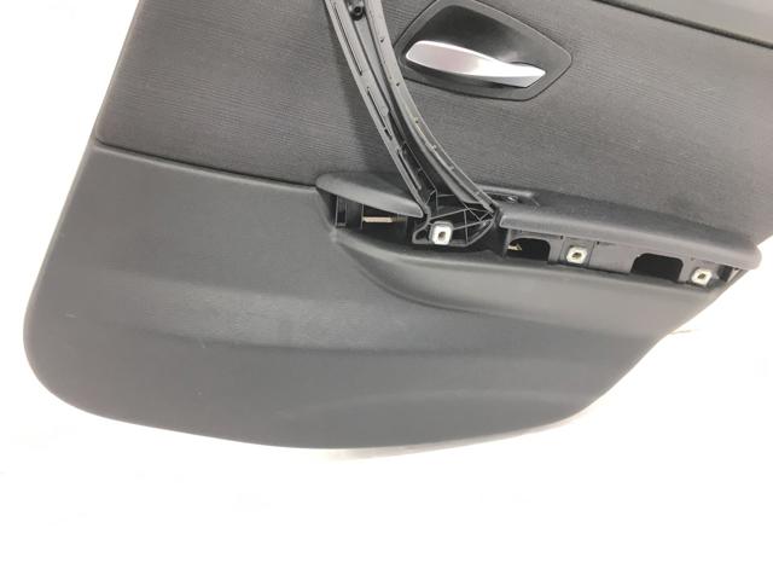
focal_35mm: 29
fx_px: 648
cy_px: 290
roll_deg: +6.1
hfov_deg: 61.7
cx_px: 386
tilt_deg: -32.4
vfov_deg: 48.2
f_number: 2.2
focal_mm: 4.15
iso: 25
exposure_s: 1/33
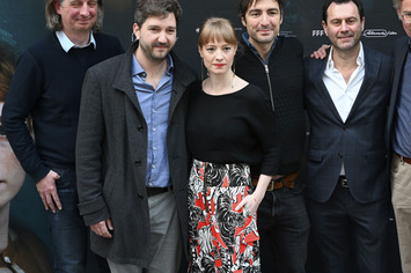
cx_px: 256
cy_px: 103
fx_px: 753
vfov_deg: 20.5
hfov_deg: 30.4
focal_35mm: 66
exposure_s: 1/100
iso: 640
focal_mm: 52
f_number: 2.8
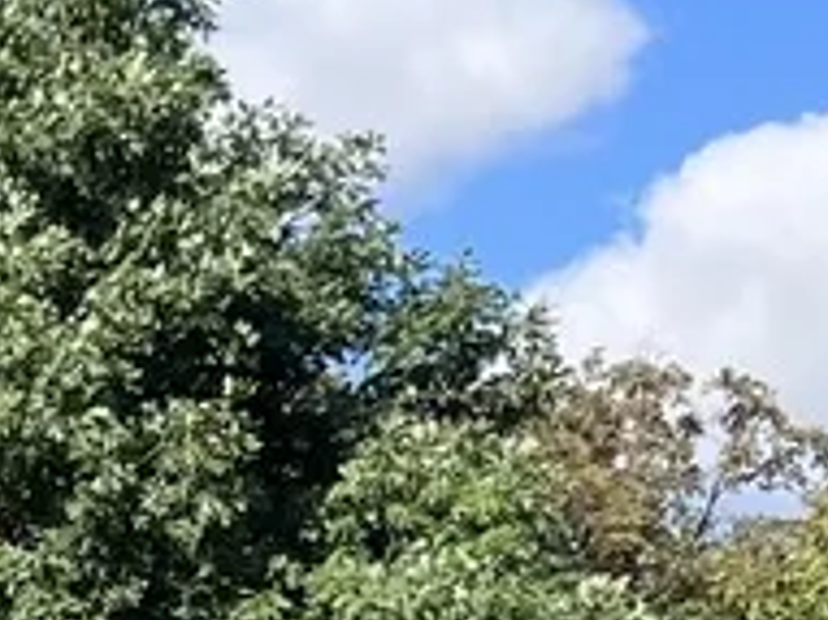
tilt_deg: +4.3
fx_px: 4685
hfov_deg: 9.8
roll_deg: -2.4
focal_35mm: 196
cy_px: 1171
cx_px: -429
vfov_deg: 7.3
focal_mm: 5.1
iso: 50
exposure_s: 1/2062
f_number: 1.6
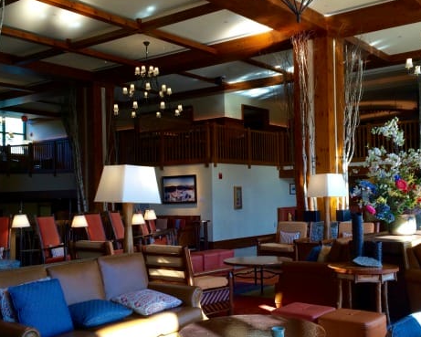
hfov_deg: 42.9
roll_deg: +1.6
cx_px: 227
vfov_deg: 34.9
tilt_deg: +1.3
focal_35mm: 43
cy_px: 182
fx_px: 536
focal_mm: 4.15
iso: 40
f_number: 2.2
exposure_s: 1/60
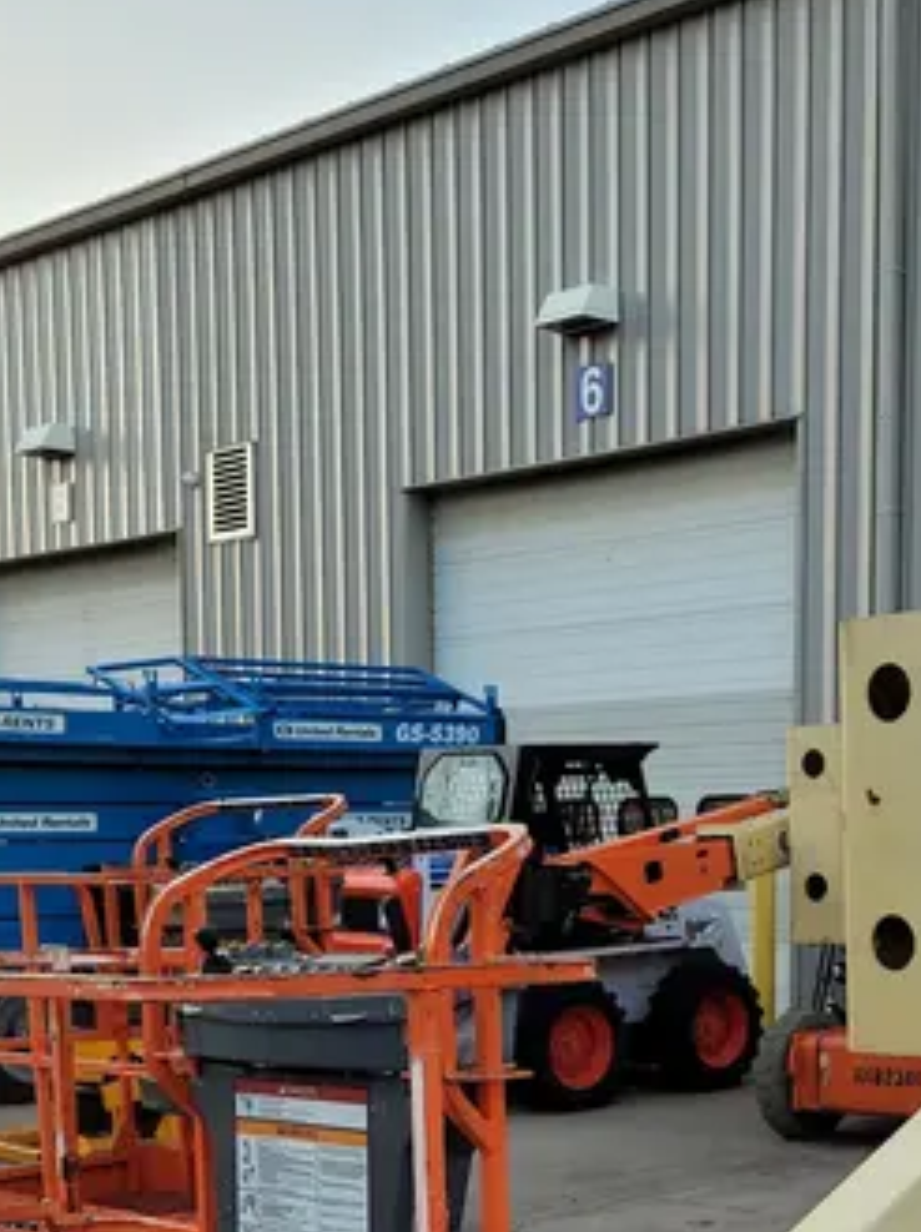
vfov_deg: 31.9
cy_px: 1080
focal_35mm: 58
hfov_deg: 24.8
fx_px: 2062
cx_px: 738
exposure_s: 1/144
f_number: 1.8
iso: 40
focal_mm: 5.4
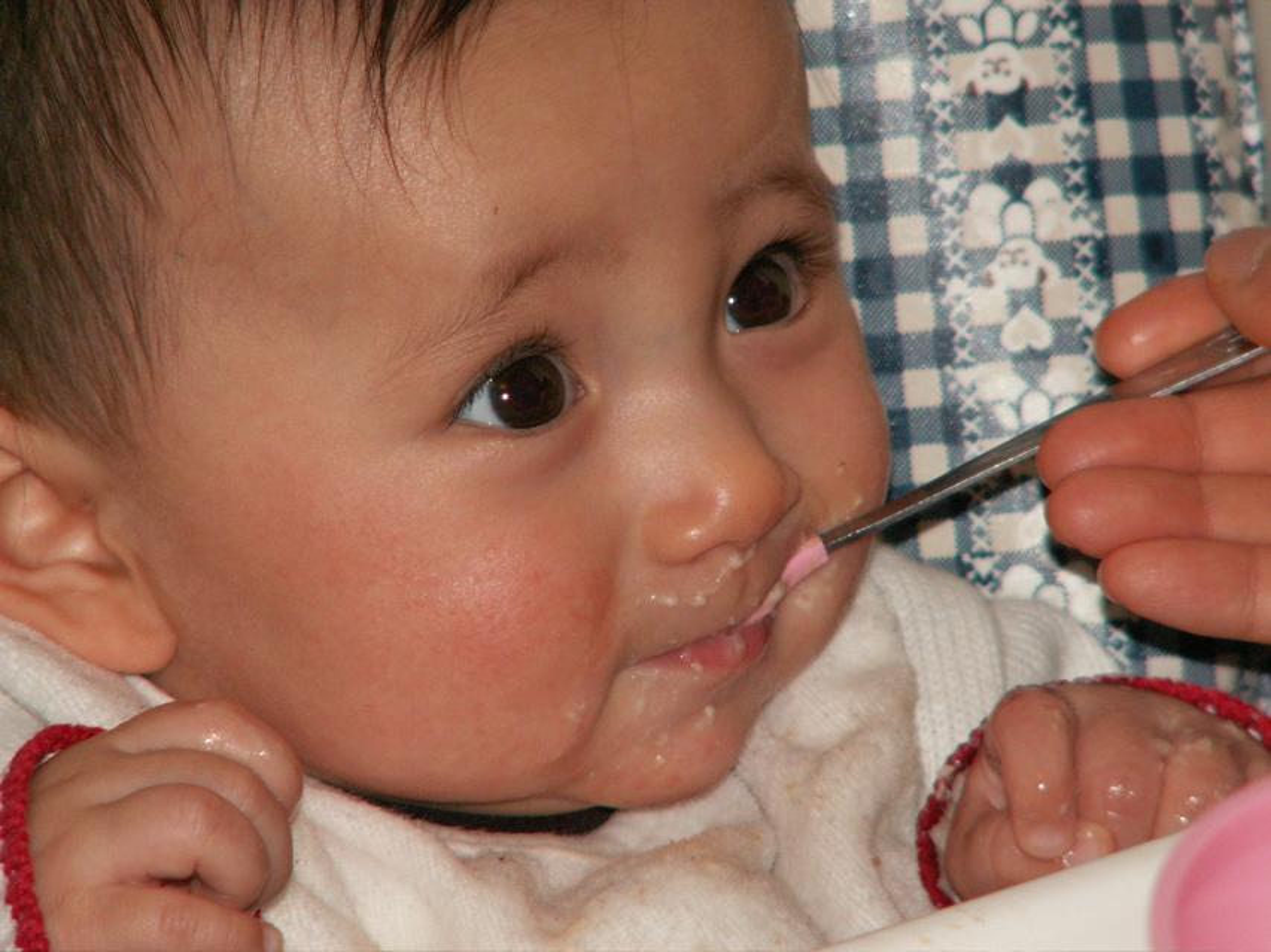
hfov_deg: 5.2
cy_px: 476
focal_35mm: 382
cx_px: 636
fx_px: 14020
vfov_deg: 3.9
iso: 160
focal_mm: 63.41
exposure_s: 1/100
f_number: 4.5
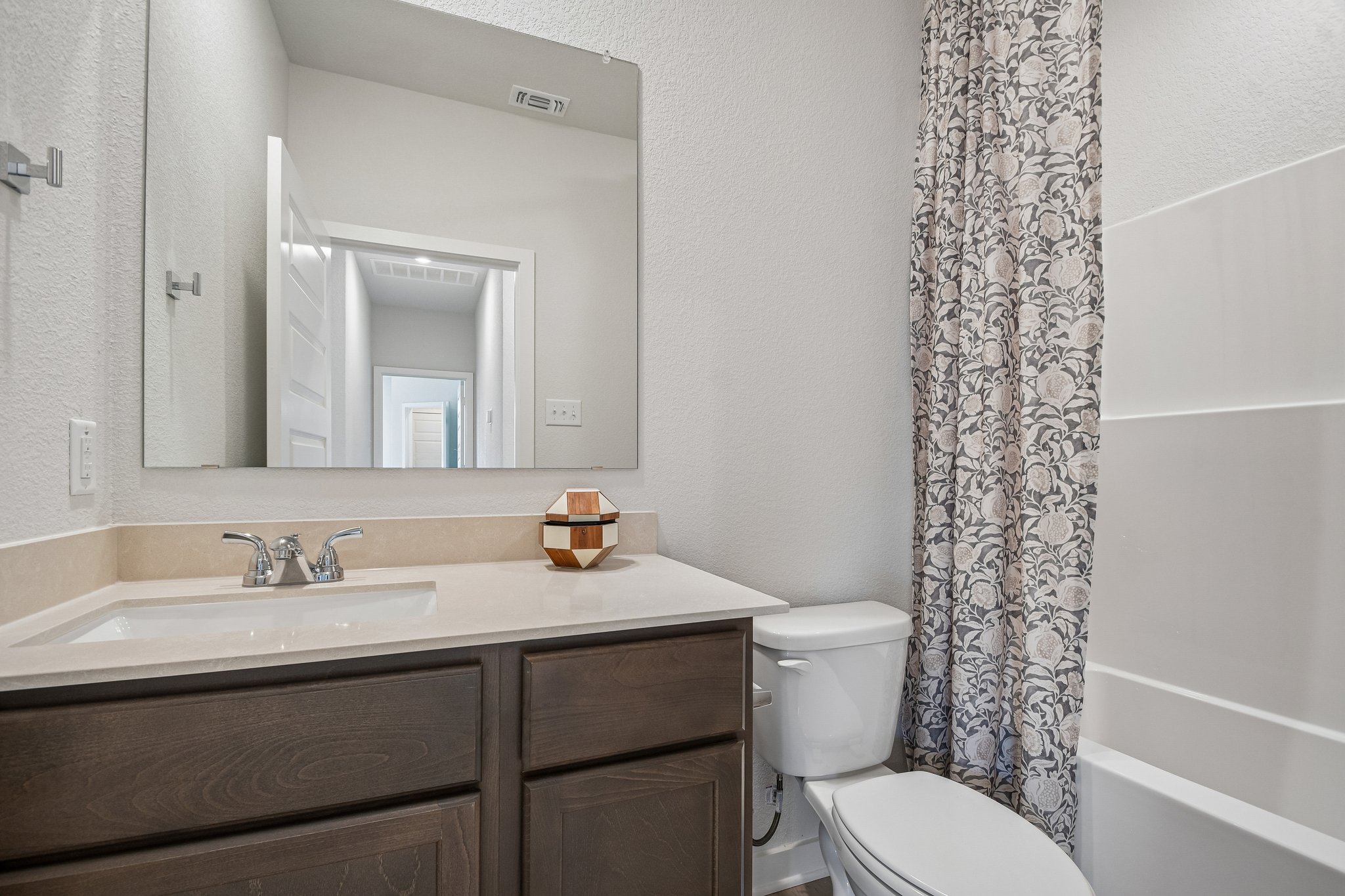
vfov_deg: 77.3
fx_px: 560
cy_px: 448
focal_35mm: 15
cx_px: 672
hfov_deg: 100.4
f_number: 8
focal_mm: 10
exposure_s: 1/8
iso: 400
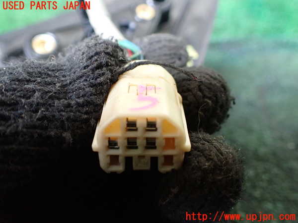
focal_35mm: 30
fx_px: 258
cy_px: 112
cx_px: 149
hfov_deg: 60.0
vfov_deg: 46.8
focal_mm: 5.4
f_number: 2.3
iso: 800
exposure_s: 1/100
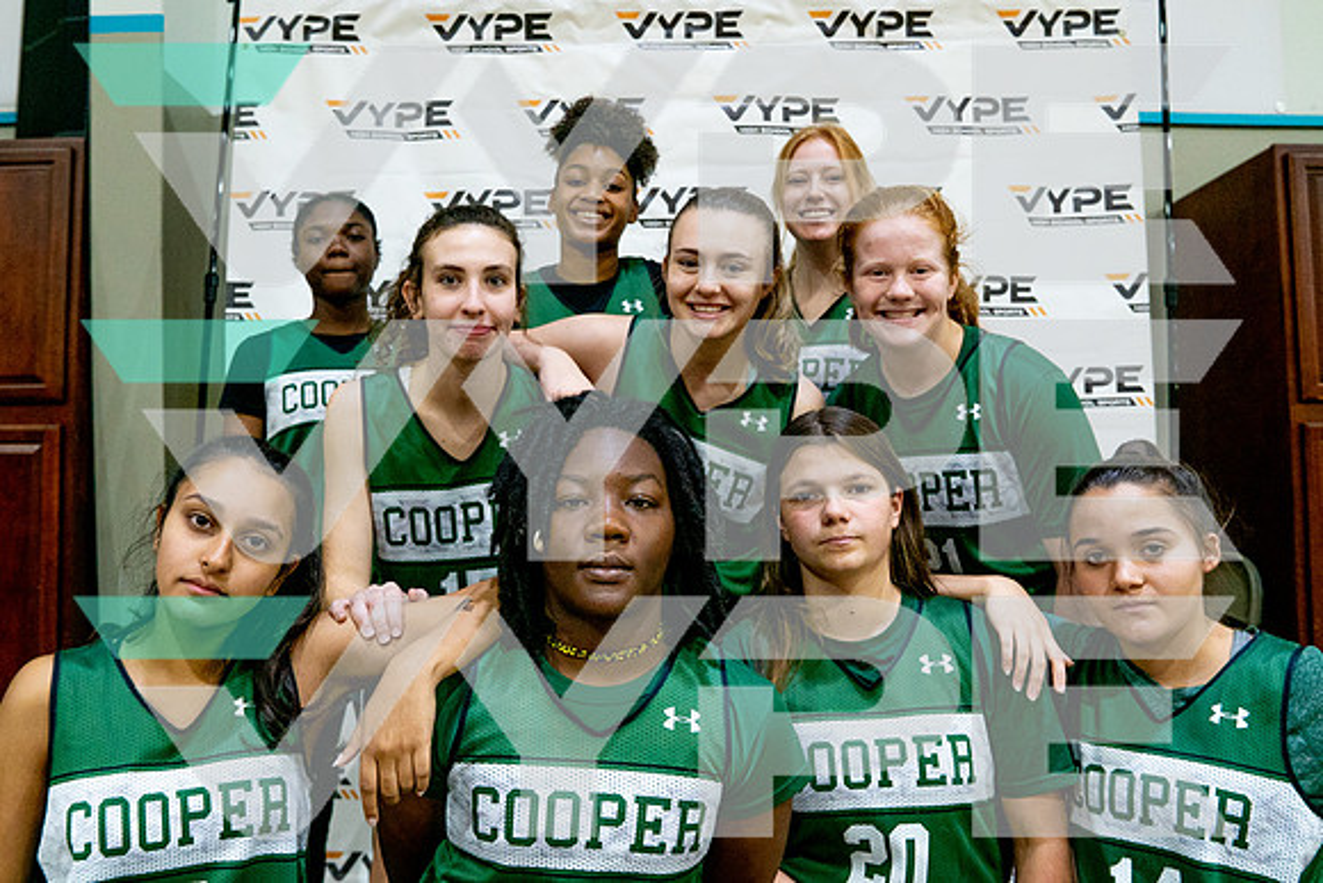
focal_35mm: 28
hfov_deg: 65.1
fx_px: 1034
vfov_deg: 46.2
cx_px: 615
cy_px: 448
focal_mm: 24
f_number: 4
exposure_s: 1/125
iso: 2500
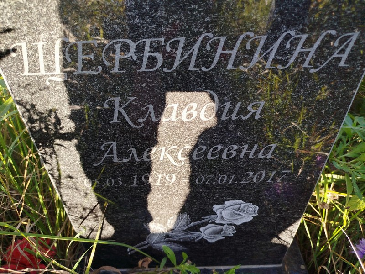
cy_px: 137
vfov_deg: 56.8
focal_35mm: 24
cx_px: 182
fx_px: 253
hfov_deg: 71.6
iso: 50
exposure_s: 1/163
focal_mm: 5.31
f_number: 1.7
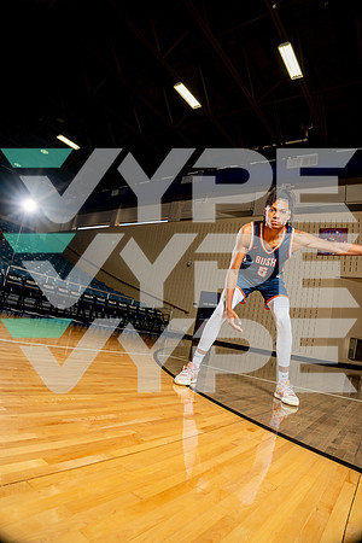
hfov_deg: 61.9
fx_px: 302
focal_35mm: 20
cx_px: 181
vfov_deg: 84.0
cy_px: 272
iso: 400
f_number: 6.3
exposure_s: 1/250
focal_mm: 20
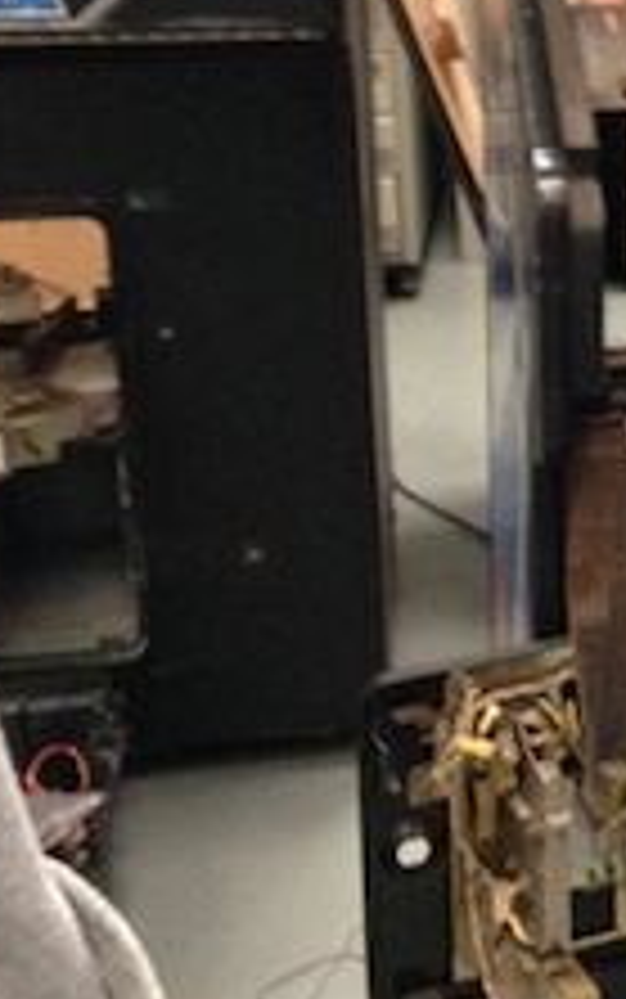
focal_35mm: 103
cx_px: 1259
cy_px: 243
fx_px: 2808
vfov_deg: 20.0
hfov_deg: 11.4
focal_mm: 4.12
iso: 400
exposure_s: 1/20
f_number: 2.4
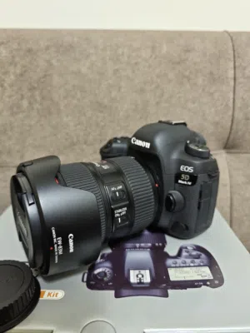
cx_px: 125
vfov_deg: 73.9
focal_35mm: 23
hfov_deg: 58.9
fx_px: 221
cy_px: 166
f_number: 1.67
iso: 160
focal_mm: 8.71
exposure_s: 1/50
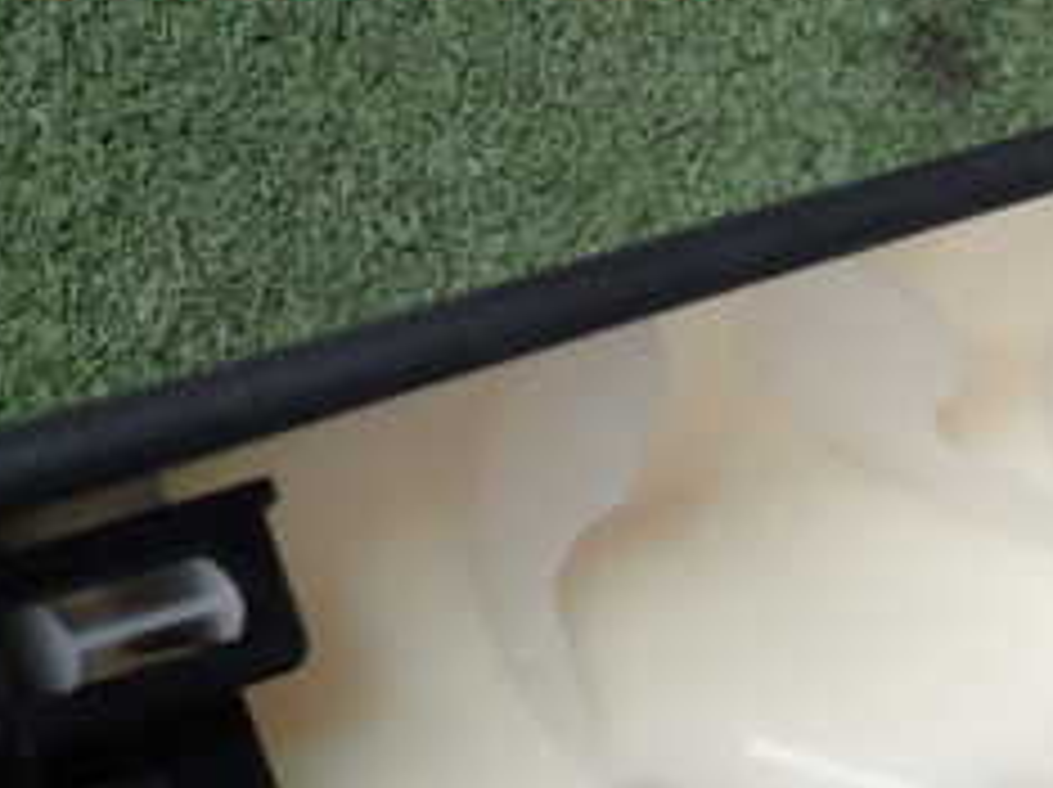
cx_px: 1206
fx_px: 2340
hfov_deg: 23.5
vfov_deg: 18.3
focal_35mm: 77
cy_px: 905
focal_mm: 5.4
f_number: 6.3
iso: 160
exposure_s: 1/30
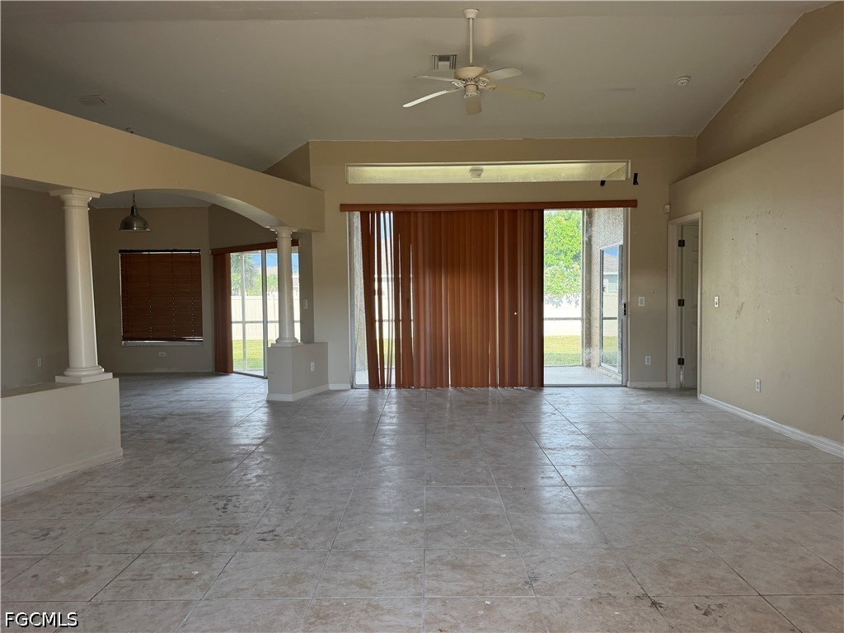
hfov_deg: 71.6
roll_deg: +0.0
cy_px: 316
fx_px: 585
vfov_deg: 56.8
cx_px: 422
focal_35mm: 24
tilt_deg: -1.7
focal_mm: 6.76
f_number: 1.78
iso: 100
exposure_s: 1/194
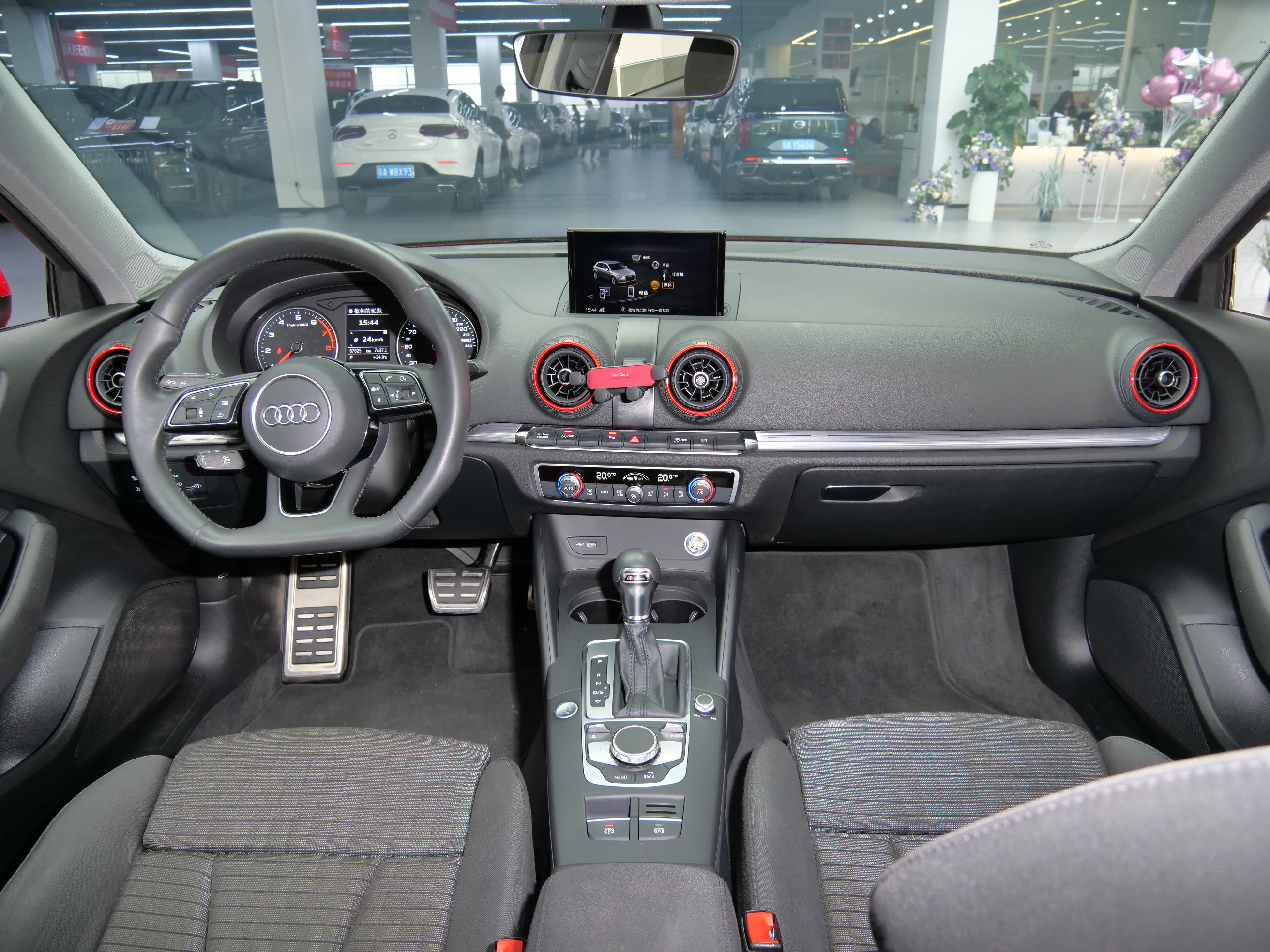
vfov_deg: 56.8
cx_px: 635
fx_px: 881
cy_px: 476
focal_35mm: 24
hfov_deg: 71.6
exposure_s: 1/40
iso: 400
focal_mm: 12
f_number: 3.5
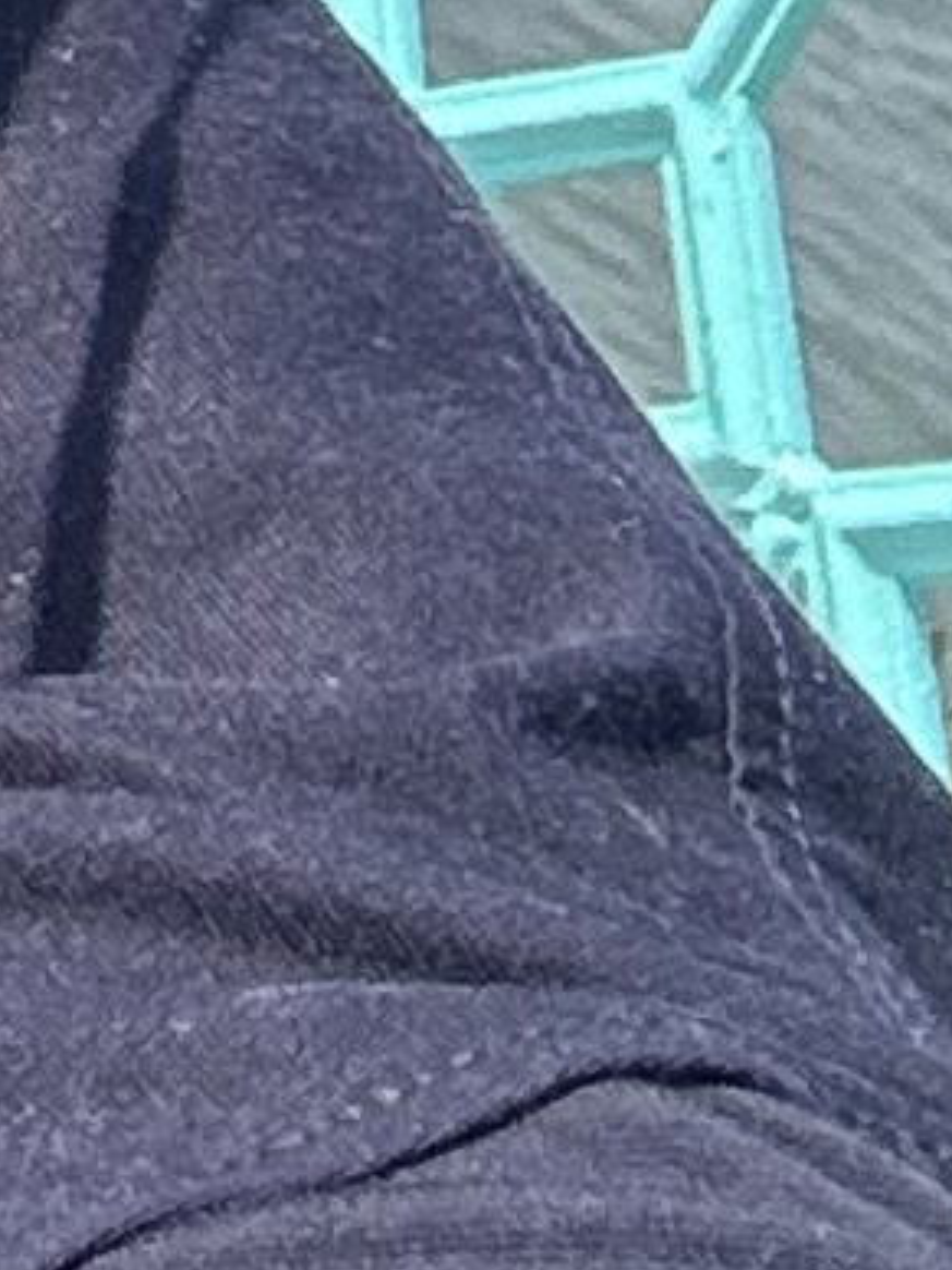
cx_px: -2761
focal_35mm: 239
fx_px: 8764
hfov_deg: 5.5
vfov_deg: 7.1
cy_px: -2962
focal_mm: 2.69
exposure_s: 1/730
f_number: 1.9
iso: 25
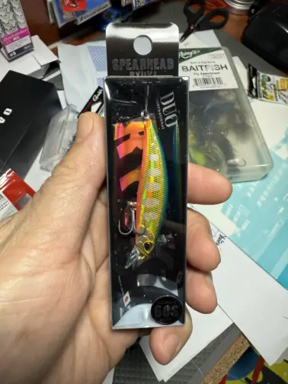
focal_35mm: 24
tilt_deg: -62.5
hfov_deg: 56.8
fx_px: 266
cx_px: 144
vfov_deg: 71.6
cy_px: 192
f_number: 2.2
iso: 125
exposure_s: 1/100
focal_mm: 2.22
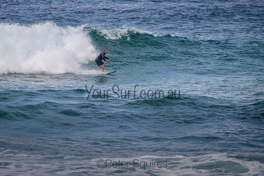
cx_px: 110
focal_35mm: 549
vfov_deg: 2.5
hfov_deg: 3.8
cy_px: 60
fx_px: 4029
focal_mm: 400
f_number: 5.6
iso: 360
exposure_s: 1/2000
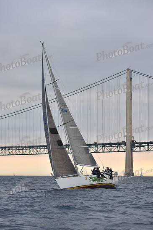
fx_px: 675
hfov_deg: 12.9
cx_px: 74
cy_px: 117
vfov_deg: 19.3
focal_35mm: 106
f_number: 4.5
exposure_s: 1/640
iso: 500
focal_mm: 100
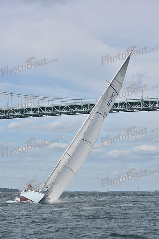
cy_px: 120
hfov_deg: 14.0
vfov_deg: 20.8
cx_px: 80
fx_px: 649
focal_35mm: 98
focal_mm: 98
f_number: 9
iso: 320
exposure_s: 1/800
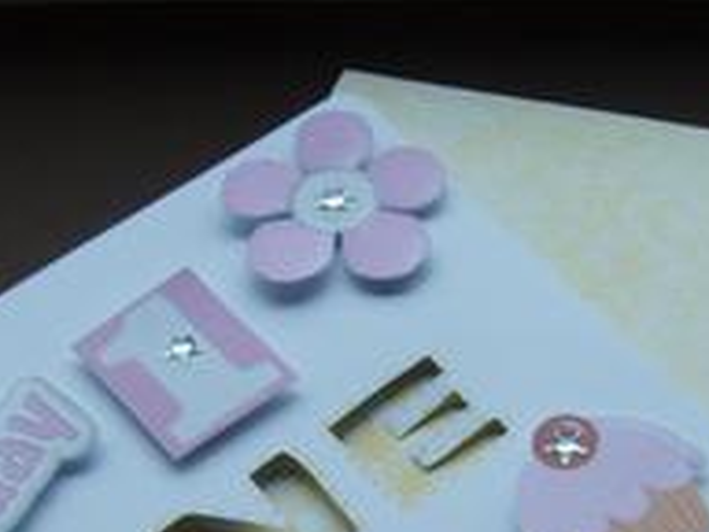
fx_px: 1680
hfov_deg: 23.7
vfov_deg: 17.4
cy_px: 587
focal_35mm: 82
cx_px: 465
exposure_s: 1/30
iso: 56
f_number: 2.8
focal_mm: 5.8
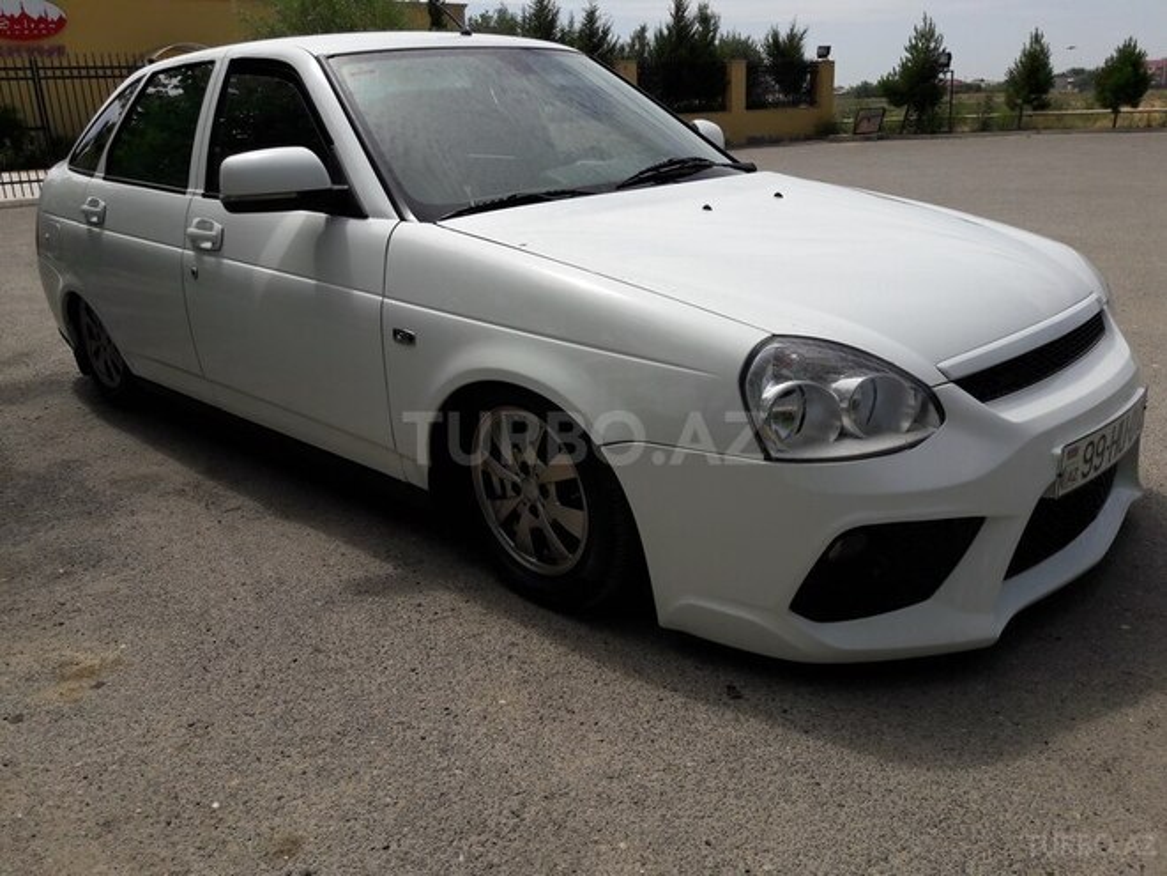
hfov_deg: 63.4
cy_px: 438
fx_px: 944
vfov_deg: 49.7
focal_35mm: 28
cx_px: 584
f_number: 1.9
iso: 40
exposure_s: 1/3067
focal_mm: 3.7
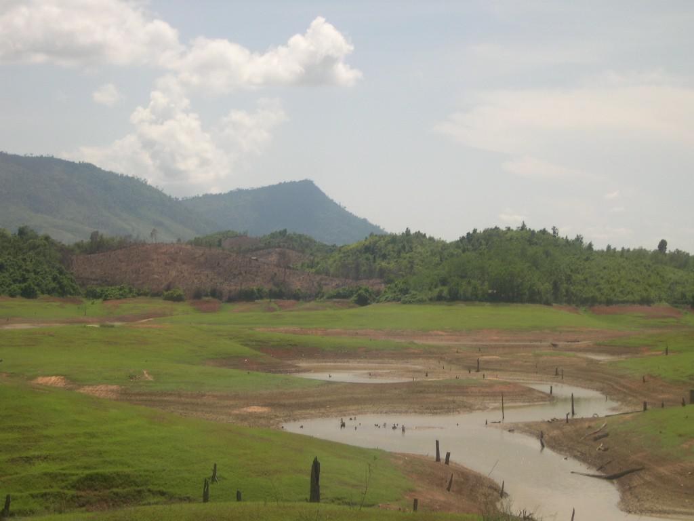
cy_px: 260
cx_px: 347
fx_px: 1343
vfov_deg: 21.9
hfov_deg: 29.0
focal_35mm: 67
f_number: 3.7
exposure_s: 1/630
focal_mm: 14.2
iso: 100
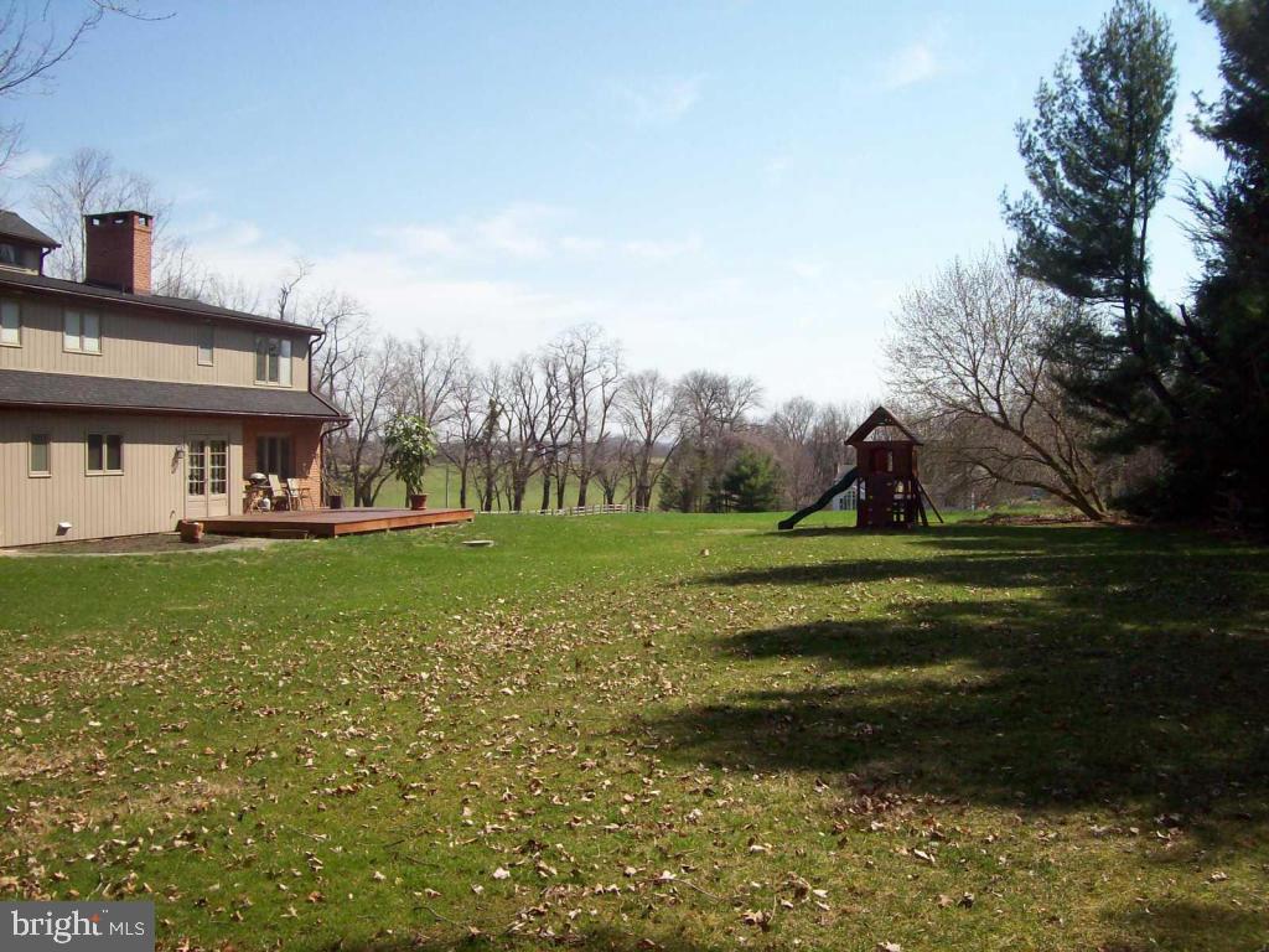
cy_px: 476
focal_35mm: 36
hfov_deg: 51.4
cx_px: 634
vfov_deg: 39.7
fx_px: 1320
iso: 80
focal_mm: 6
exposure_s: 1/542
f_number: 4.8
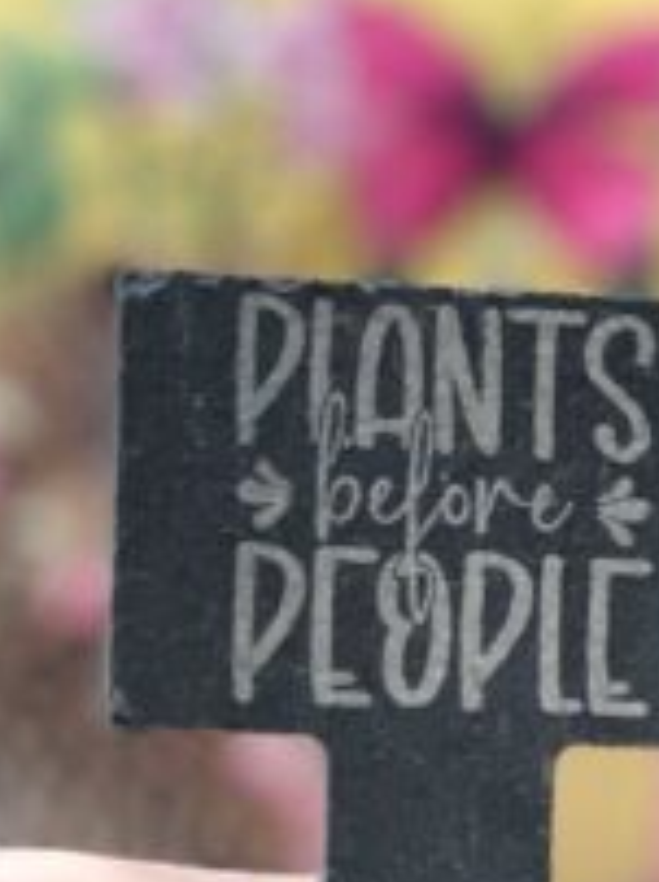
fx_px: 4375
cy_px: 858
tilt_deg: -27.3
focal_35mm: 172
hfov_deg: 8.6
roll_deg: +0.3
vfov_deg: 11.4
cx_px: 367
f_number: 2
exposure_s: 1/122
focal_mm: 6
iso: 160
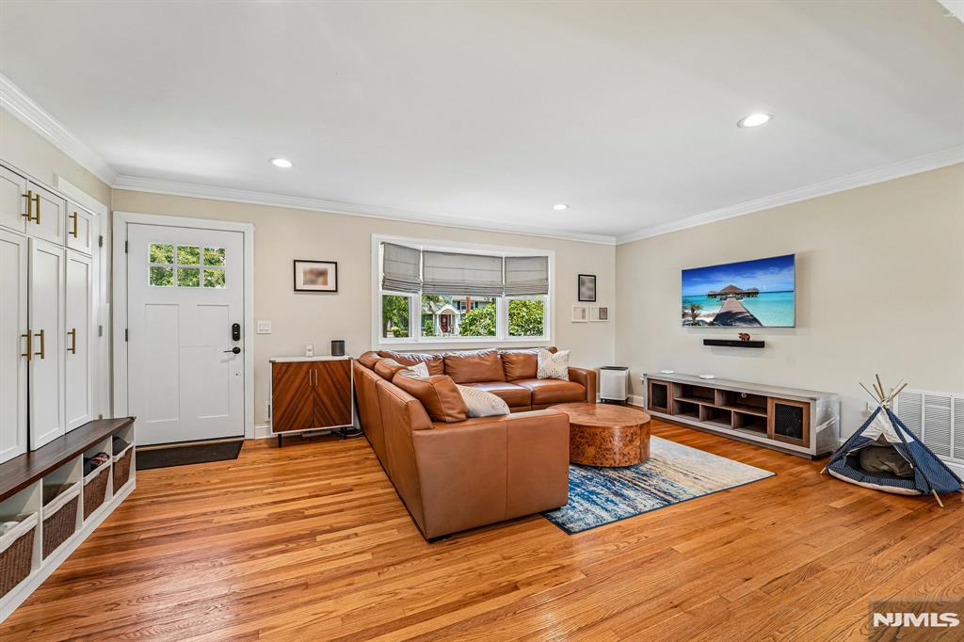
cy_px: 321
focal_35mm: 14
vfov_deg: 81.2
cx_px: 482
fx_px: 375
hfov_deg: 104.3
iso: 400
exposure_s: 1/15
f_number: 8
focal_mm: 14
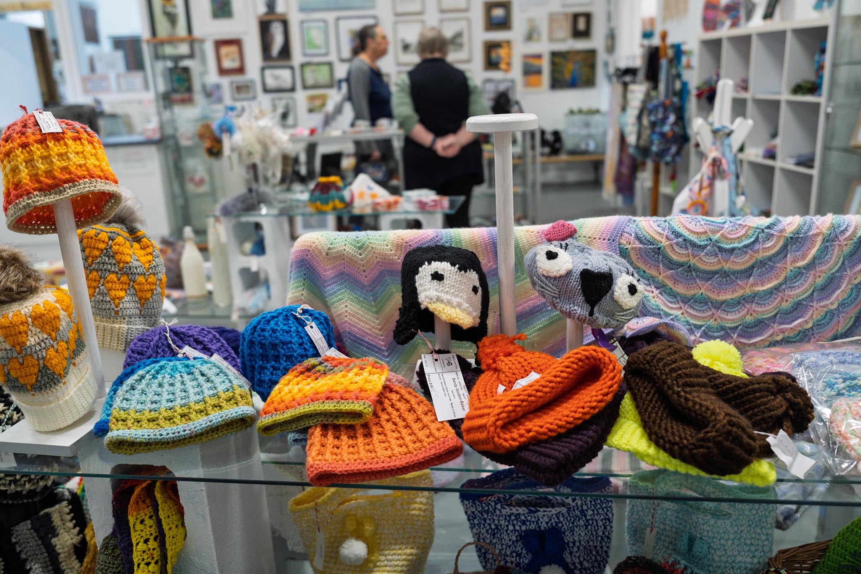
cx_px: 430
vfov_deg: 43.6
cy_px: 287
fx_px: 717
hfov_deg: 61.9
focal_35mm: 30
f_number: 1.8
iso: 400
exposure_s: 1/100
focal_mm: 20
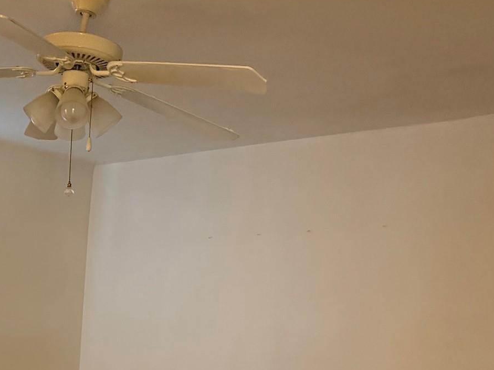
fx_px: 785
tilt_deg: -3.1
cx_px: 24
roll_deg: -2.9
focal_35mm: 55
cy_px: 355
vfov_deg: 25.5
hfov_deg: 32.7
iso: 1000
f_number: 1.78
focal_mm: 6.76
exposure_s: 1/40
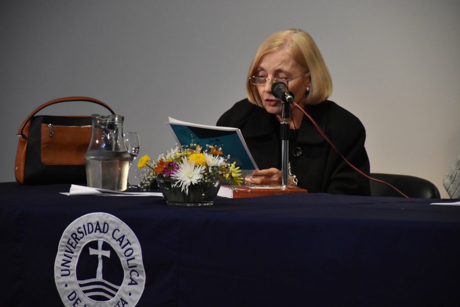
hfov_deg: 9.8
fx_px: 2684
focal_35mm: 210
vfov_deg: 6.5
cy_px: 154
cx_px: 230
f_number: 5.6
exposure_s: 1/250
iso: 3600
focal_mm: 140
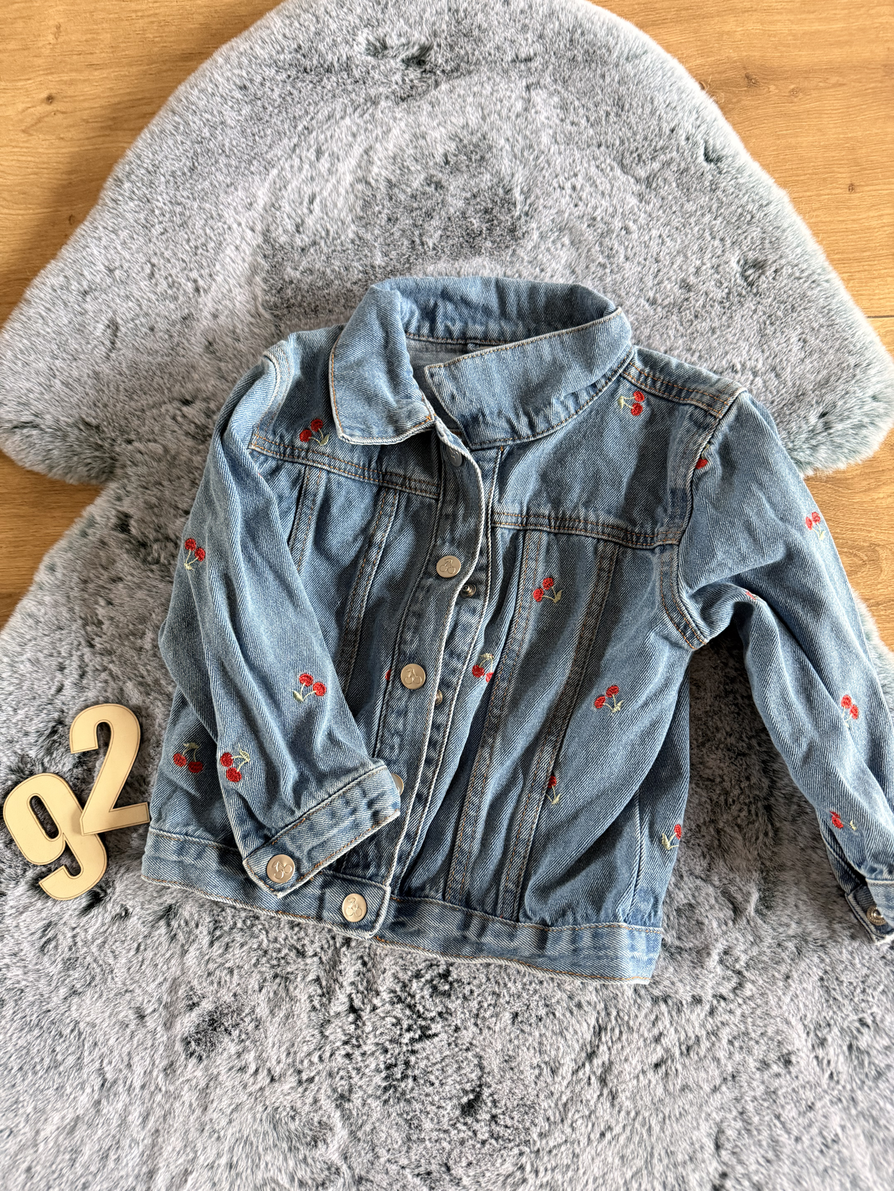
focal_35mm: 24
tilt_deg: -81.5
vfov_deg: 71.6
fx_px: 826
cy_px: 596
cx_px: 447
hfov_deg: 56.8
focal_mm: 6.76
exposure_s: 1/60
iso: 640
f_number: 1.78
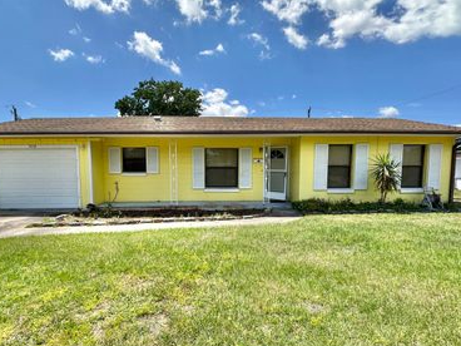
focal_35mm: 19
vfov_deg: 68.4
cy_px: 194
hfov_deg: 84.6
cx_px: 215
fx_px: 253
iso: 50
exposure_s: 1/1304
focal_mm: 2.22
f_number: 2.2
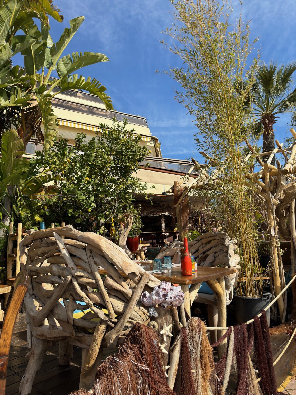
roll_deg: +0.6
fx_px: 274
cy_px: 198
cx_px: 148
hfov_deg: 56.8
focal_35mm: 24
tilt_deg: +7.7
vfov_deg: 71.6
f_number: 1.78
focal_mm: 6.86
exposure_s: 1/5814
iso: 100
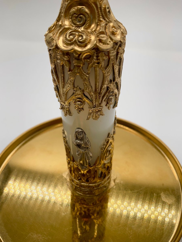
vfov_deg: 61.7
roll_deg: +0.6
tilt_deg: -39.8
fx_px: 203
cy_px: 121
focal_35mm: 29
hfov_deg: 48.2
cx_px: 91
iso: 16
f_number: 1.8
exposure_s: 1/380
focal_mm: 3
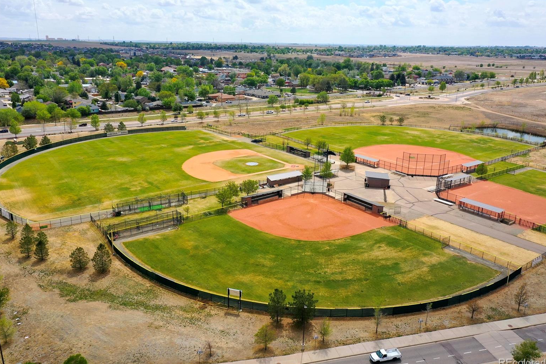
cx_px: 273
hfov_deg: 63.7
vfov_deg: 45.0
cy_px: 182
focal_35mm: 29
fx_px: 440
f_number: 6.3
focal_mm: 10.26
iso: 100
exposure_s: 1/640
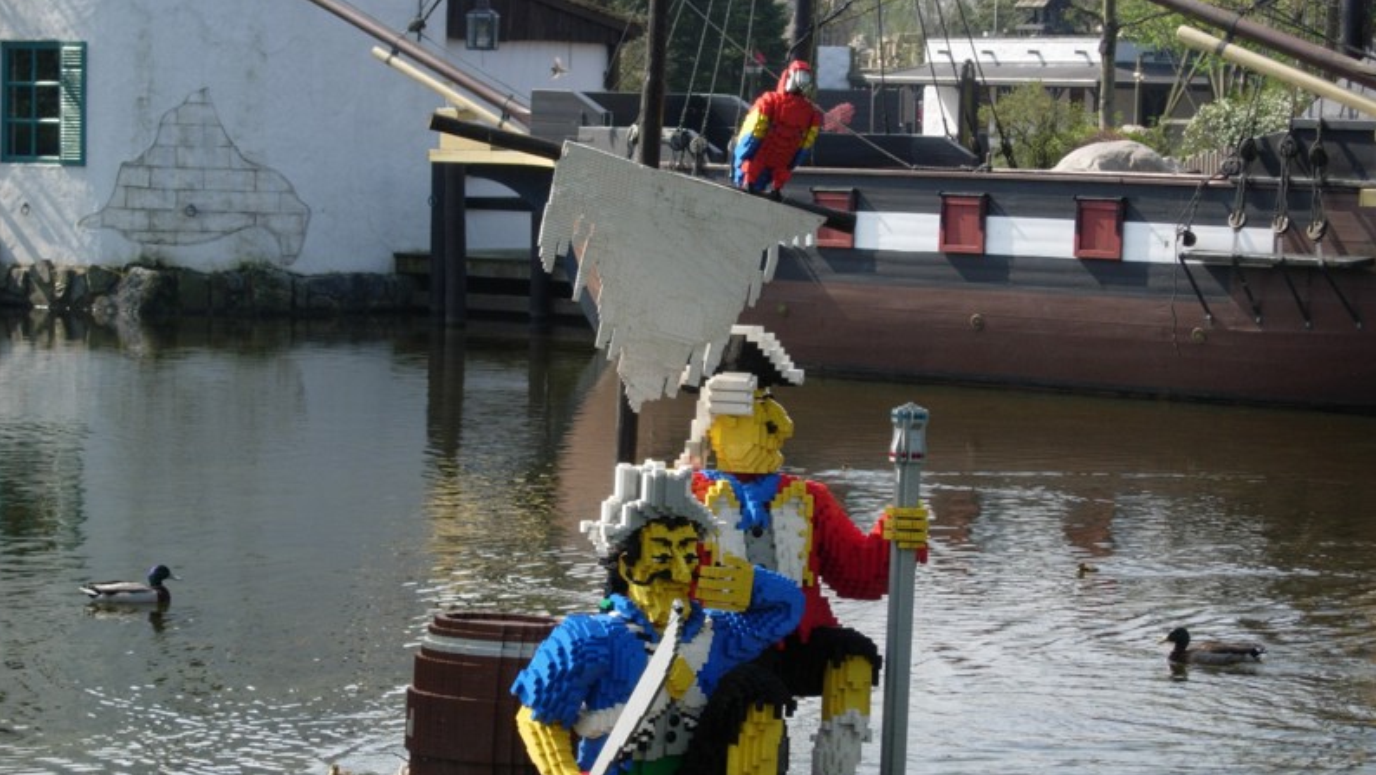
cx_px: 685
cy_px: 491
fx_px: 4525
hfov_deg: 17.3
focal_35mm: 124
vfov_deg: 9.8
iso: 64
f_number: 4.9
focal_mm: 23.4
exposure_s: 1/271
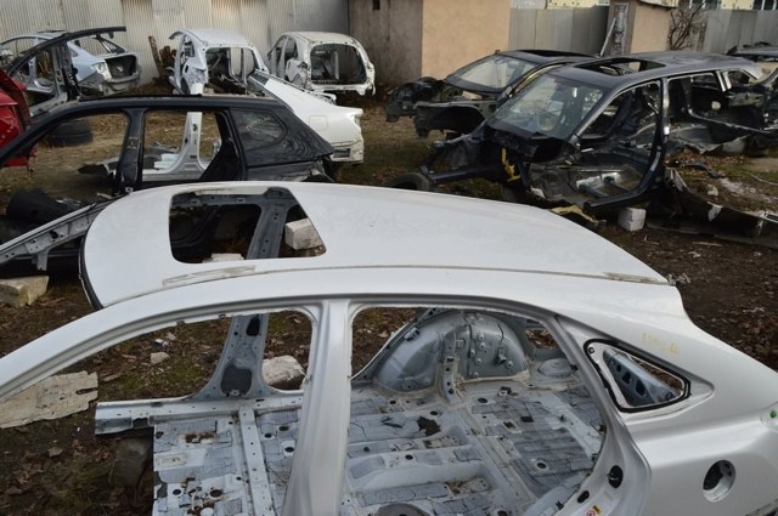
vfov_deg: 43.5
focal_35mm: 30
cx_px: 389
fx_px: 648
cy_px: 258
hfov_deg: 62.0
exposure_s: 1/250
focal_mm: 20
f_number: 10
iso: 400
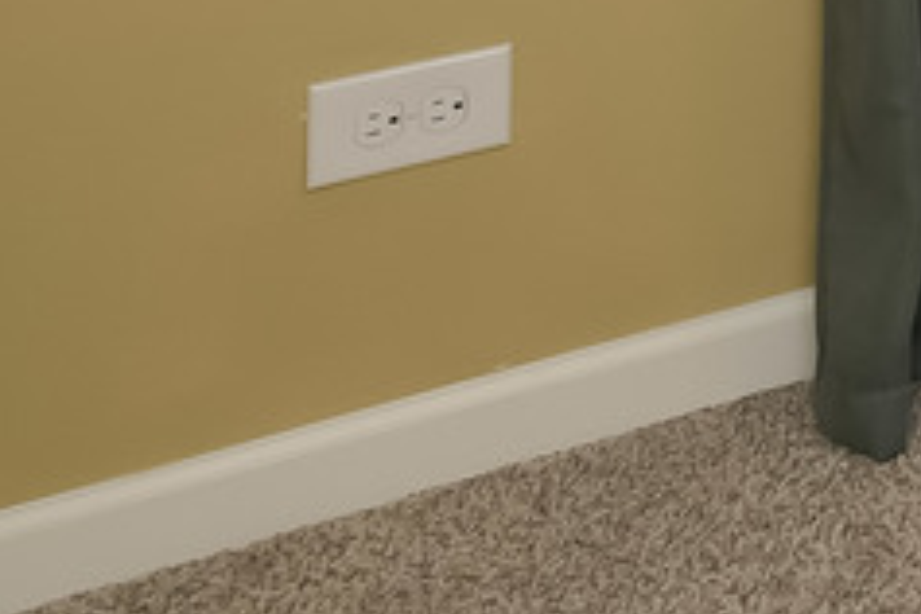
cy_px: -944
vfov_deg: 9.6
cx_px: 3109
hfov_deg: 9.8
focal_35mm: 123
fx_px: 3147
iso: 400
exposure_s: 1/60
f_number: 8
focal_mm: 18
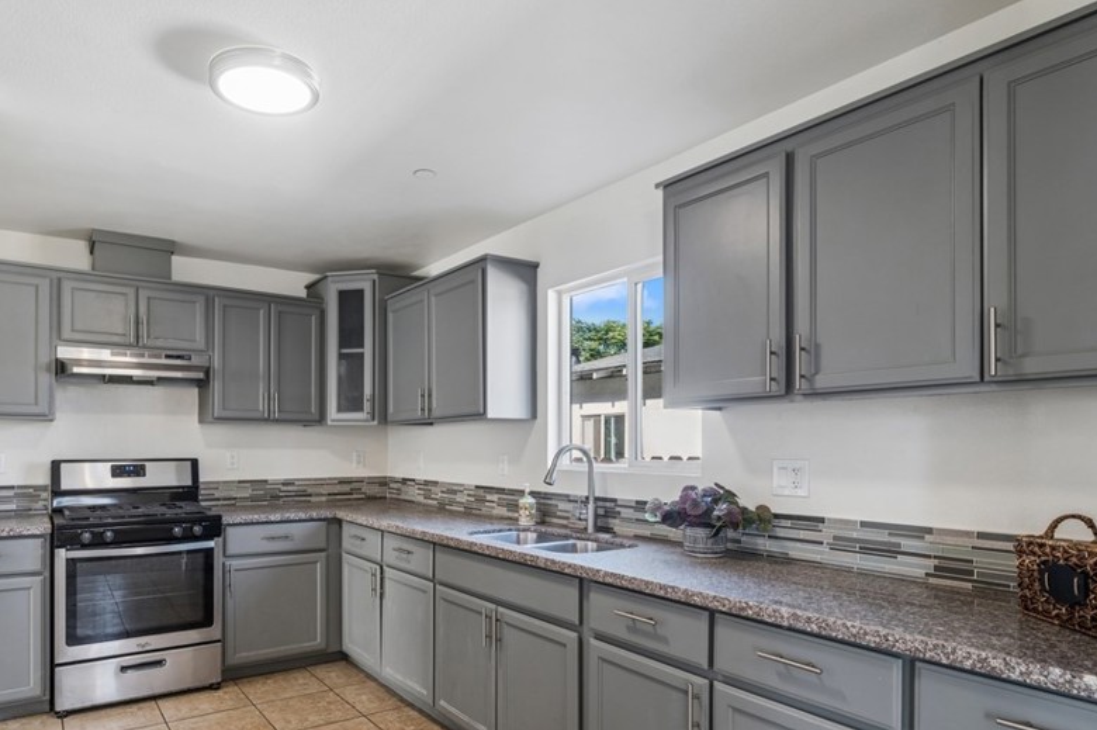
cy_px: 445
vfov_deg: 58.8
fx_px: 639
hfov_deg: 80.3
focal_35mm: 21
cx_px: 439
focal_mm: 16
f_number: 9
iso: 200
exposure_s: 1/6
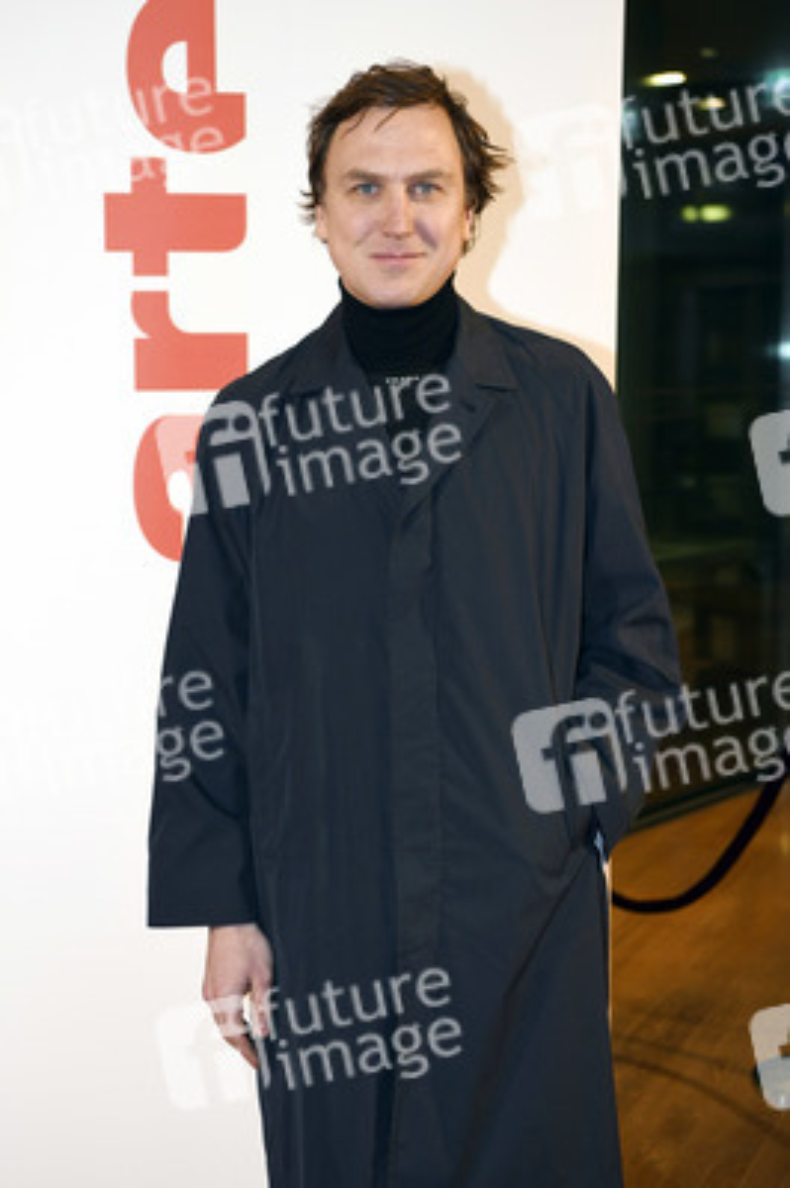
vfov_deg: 38.2
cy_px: 594
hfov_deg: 25.9
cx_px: 395
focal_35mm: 52
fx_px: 1715
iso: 800
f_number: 3.5
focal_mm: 52
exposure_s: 1/160
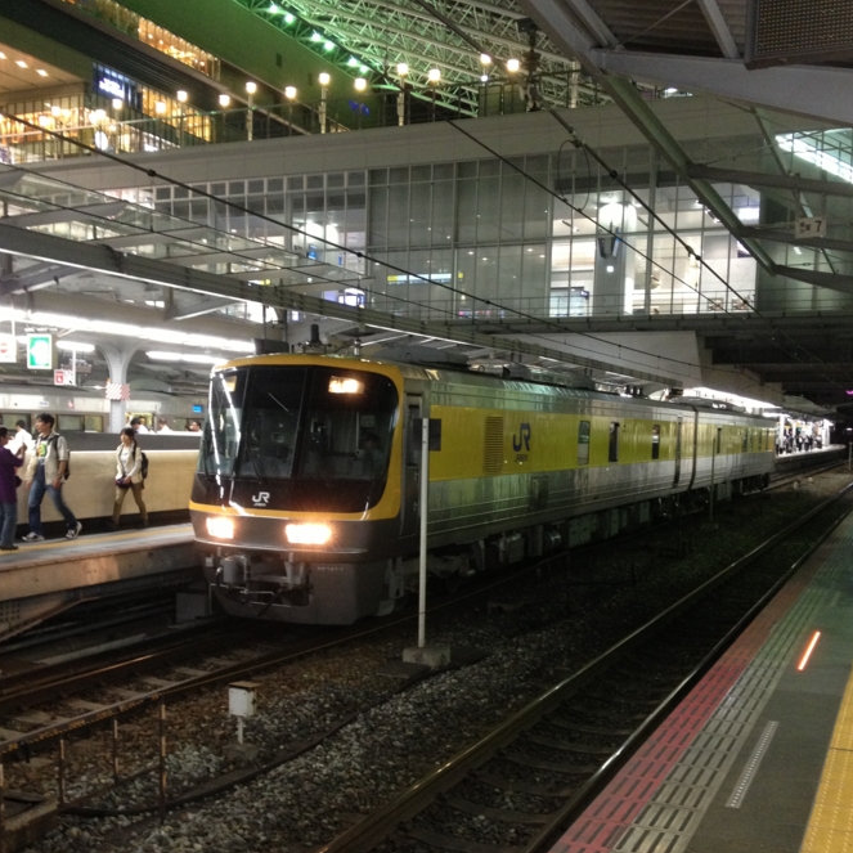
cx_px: 423
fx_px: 1171
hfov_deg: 40.0
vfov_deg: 39.9
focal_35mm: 42
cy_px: 507
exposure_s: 1/20
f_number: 2.4
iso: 200
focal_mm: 4.28
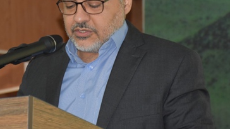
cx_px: 76
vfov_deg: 4.9
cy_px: 23
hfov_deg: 8.8
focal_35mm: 246
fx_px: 1500
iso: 1250
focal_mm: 95
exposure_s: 1/60
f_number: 5.3
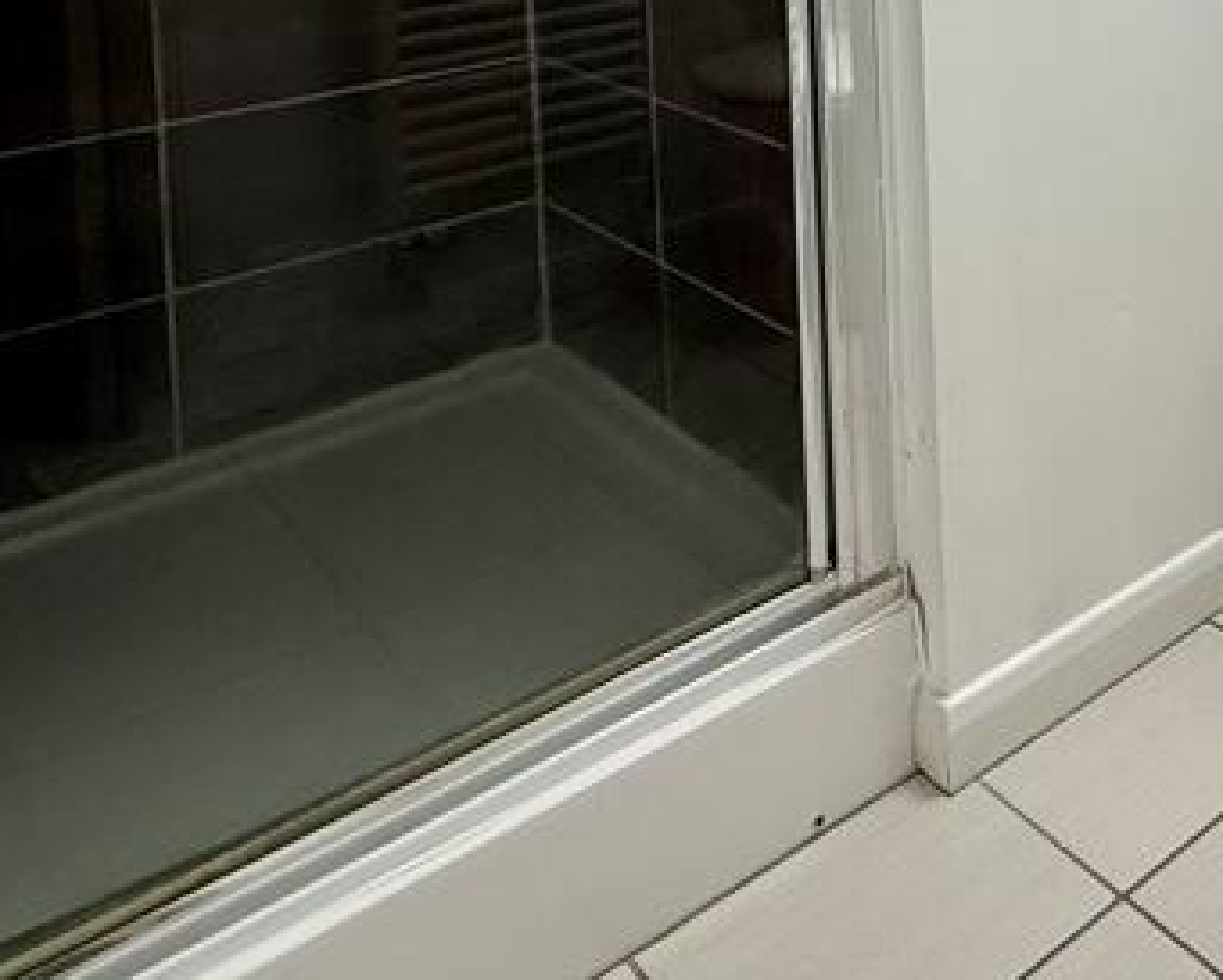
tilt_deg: -0.1
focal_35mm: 41
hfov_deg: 39.5
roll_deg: +1.6
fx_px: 1484
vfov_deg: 30.0
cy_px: -251
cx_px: 1223
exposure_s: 1/99
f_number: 2.2
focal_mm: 2.22
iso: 50
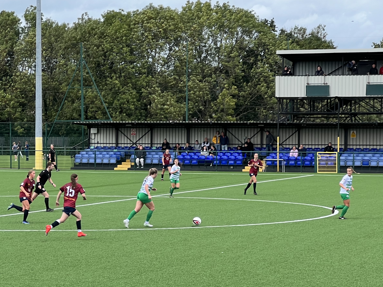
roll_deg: +0.3
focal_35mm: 131
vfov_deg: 11.3
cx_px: 139
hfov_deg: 15.0
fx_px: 1449
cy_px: 176
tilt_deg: -3.1
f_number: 2.8
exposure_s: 1/126
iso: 32
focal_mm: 9
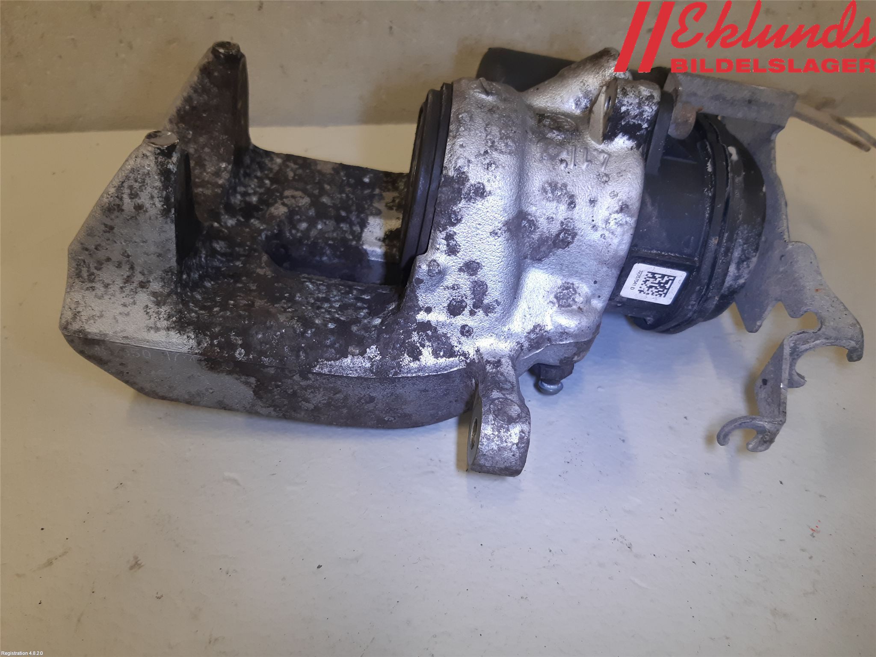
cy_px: 328
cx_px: 438
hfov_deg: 67.3
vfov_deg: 53.1
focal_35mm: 26
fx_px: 658
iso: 80
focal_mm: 3.93
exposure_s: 1/50
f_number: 1.7
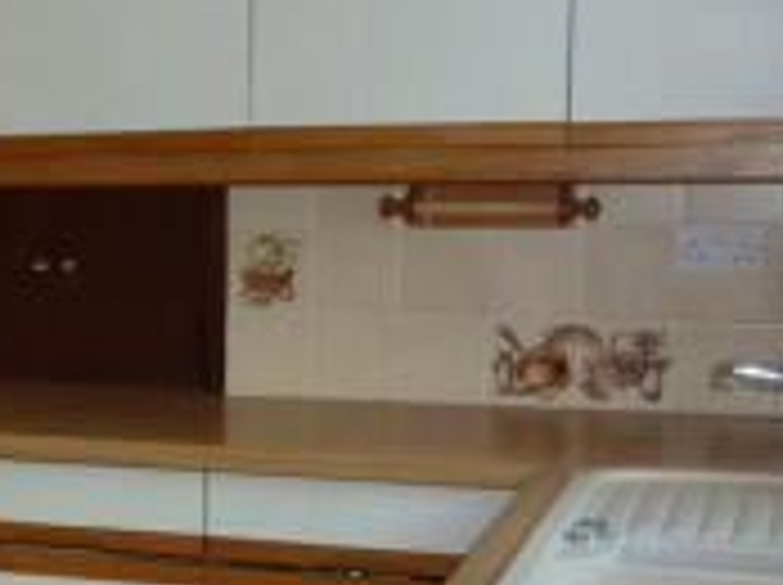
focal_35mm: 84
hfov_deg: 21.4
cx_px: -187
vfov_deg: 17.4
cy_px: 457
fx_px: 1897
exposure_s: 1/30
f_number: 3.3
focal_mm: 4.1
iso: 160
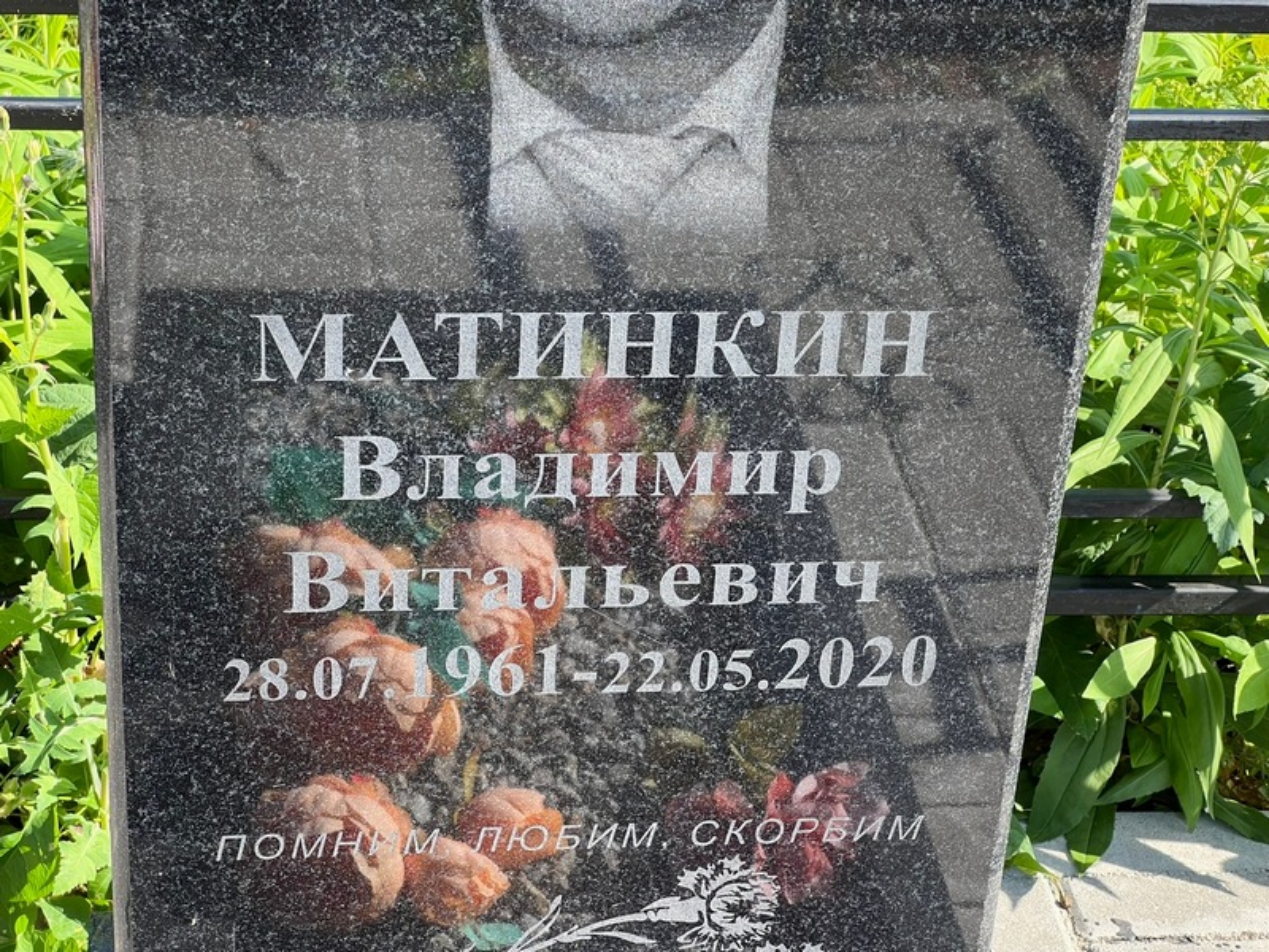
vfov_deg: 19.1
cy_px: 476
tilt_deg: -33.8
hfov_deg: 25.3
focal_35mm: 77
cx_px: 634
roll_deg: -1.8
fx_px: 2823
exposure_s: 1/122
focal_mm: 9
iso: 32
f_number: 2.8
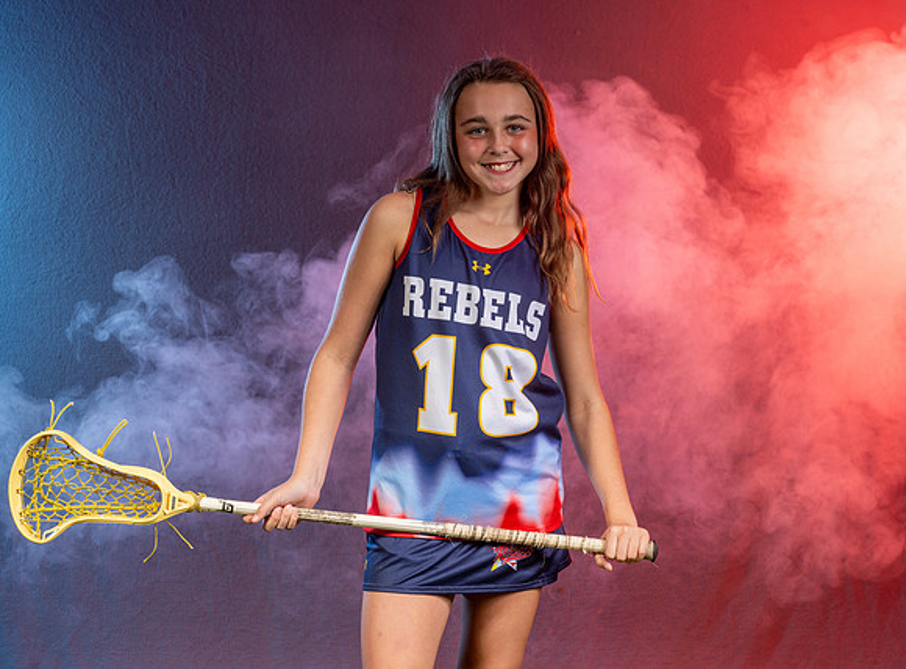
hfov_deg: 18.1
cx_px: 452
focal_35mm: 109
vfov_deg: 13.4
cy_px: 334
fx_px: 2843
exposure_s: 1/200
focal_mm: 102
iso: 64
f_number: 8
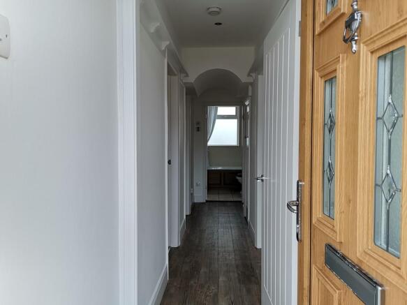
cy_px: 152
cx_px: 204
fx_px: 317
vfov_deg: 51.3
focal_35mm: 27
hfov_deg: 65.3
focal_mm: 5.58
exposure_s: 1/100
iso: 200
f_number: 1.8
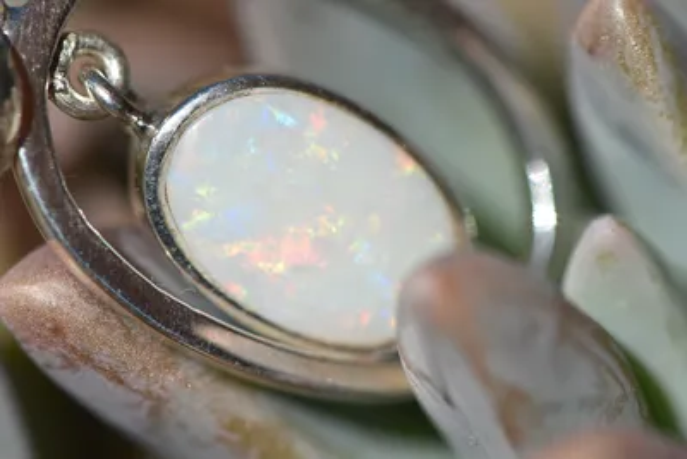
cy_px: 230
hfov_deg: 13.0
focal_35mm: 158
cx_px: 344
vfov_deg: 8.7
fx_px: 3007
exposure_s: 1/4000
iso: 640
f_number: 5.6
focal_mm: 105
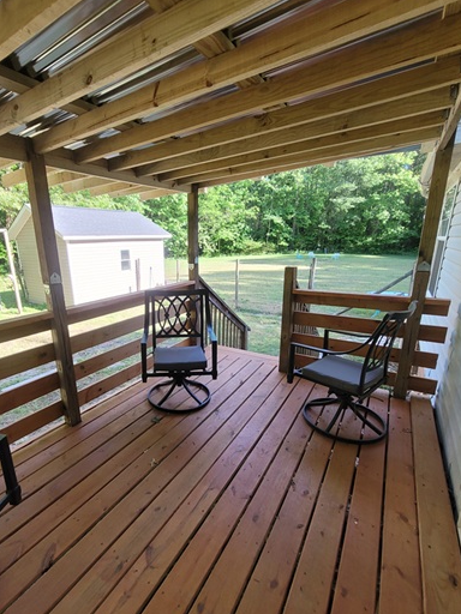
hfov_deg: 77.2
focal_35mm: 16
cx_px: 184
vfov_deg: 94.4
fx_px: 284
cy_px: 326
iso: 50
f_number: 2.2
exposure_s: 1/120
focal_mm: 1.74
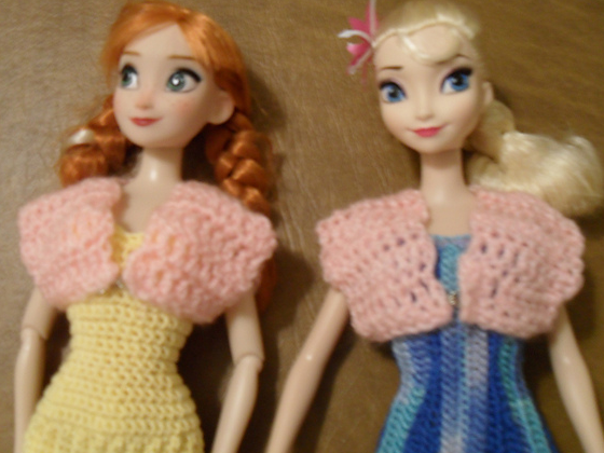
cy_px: 202
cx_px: 282
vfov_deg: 35.9
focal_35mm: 40
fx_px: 698
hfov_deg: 46.8
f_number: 2.8
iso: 200
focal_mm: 6.2
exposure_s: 1/15
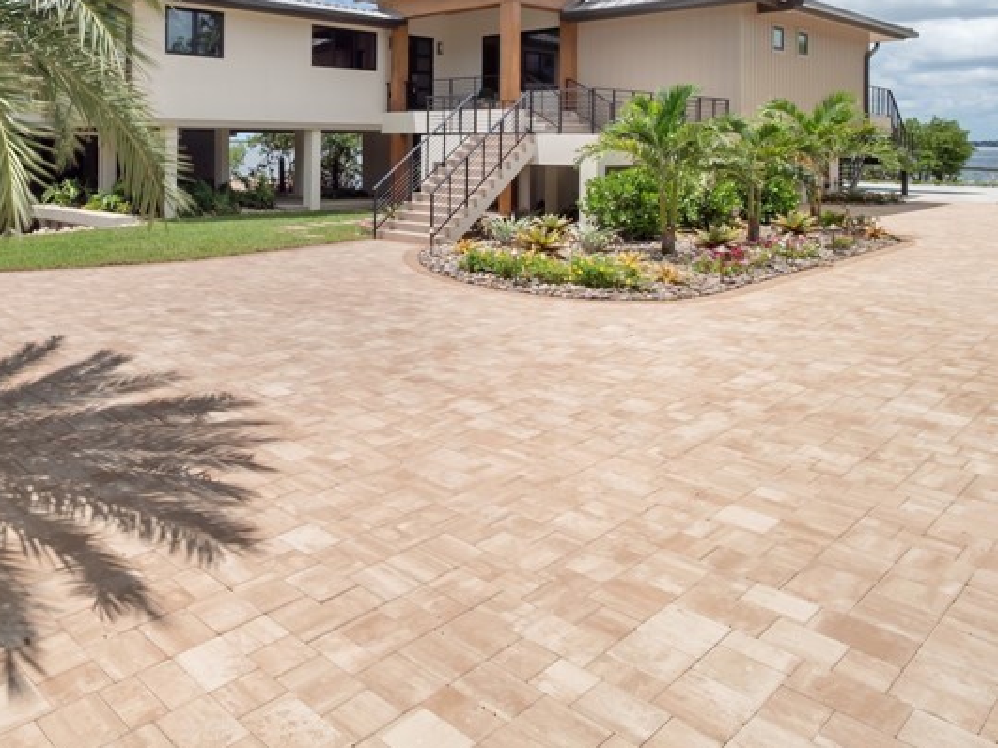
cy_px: 158
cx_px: 205
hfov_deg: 60.3
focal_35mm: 27
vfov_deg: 48.6
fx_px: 778
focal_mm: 7
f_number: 7.1
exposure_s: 1/1250
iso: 200
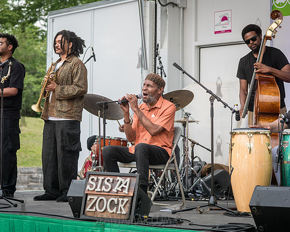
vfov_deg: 15.7
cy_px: 116
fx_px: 841
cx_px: 140
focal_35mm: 98
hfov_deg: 19.6
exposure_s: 1/400
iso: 1000
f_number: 4.5
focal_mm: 86
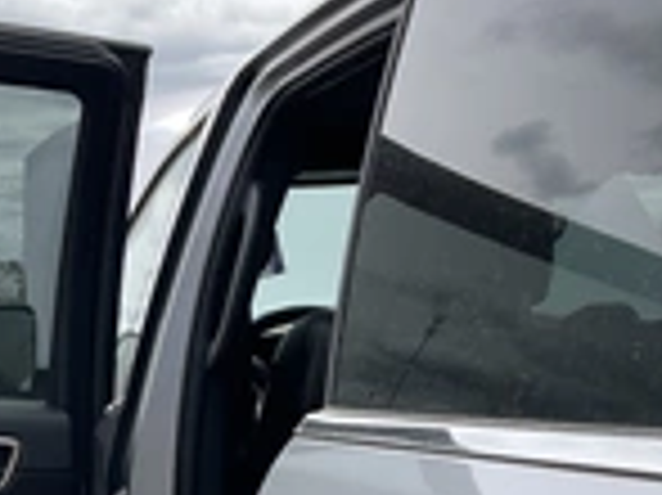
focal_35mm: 79
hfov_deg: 24.1
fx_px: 1510
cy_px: 549
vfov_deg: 17.9
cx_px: 72
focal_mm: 3
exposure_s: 1/962
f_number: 1.8
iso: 25
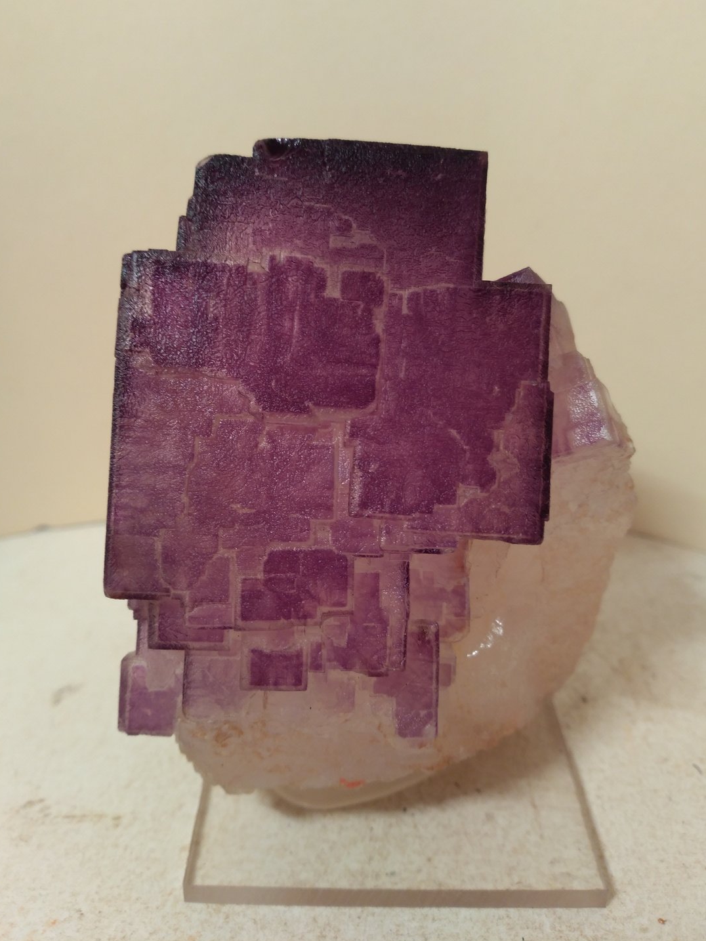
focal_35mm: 29
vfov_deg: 61.5
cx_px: 333
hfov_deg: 48.2
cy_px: 419
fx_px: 788
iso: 116
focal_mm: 3.54
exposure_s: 1/100
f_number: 2
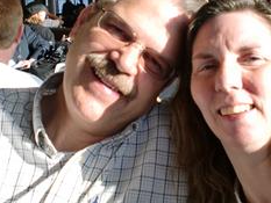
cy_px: 80
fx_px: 470
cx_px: 150
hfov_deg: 32.1
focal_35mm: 60
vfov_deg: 24.4
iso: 64
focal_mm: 6.3
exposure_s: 1/125
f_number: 3.1
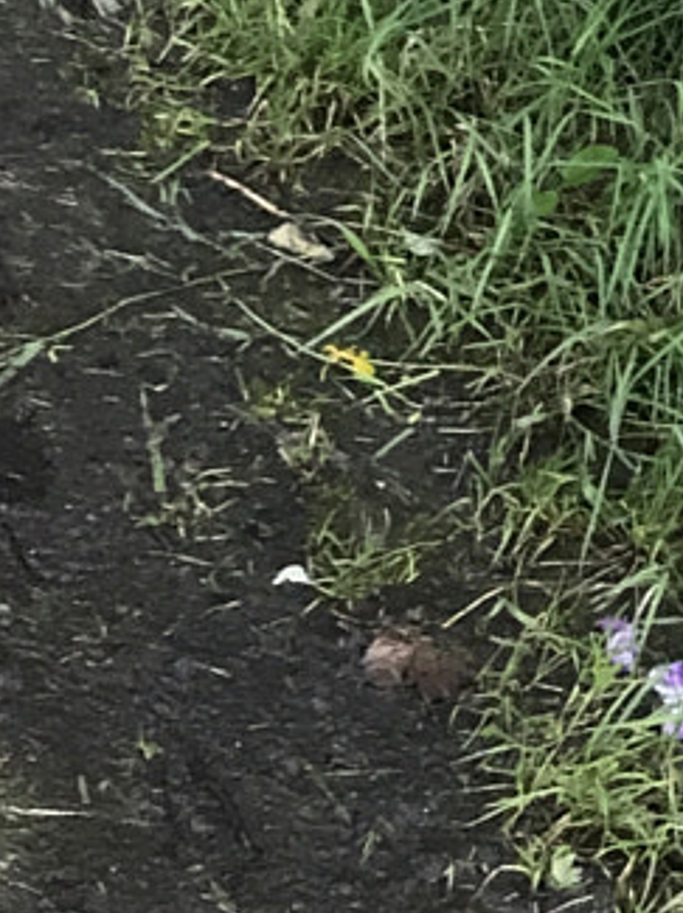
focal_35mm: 138
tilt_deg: -10.9
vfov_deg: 13.1
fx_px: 3638
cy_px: -649
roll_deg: -22.7
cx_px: 1661
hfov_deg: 9.5
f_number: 1.8
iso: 25
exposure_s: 1/33
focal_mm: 3.99
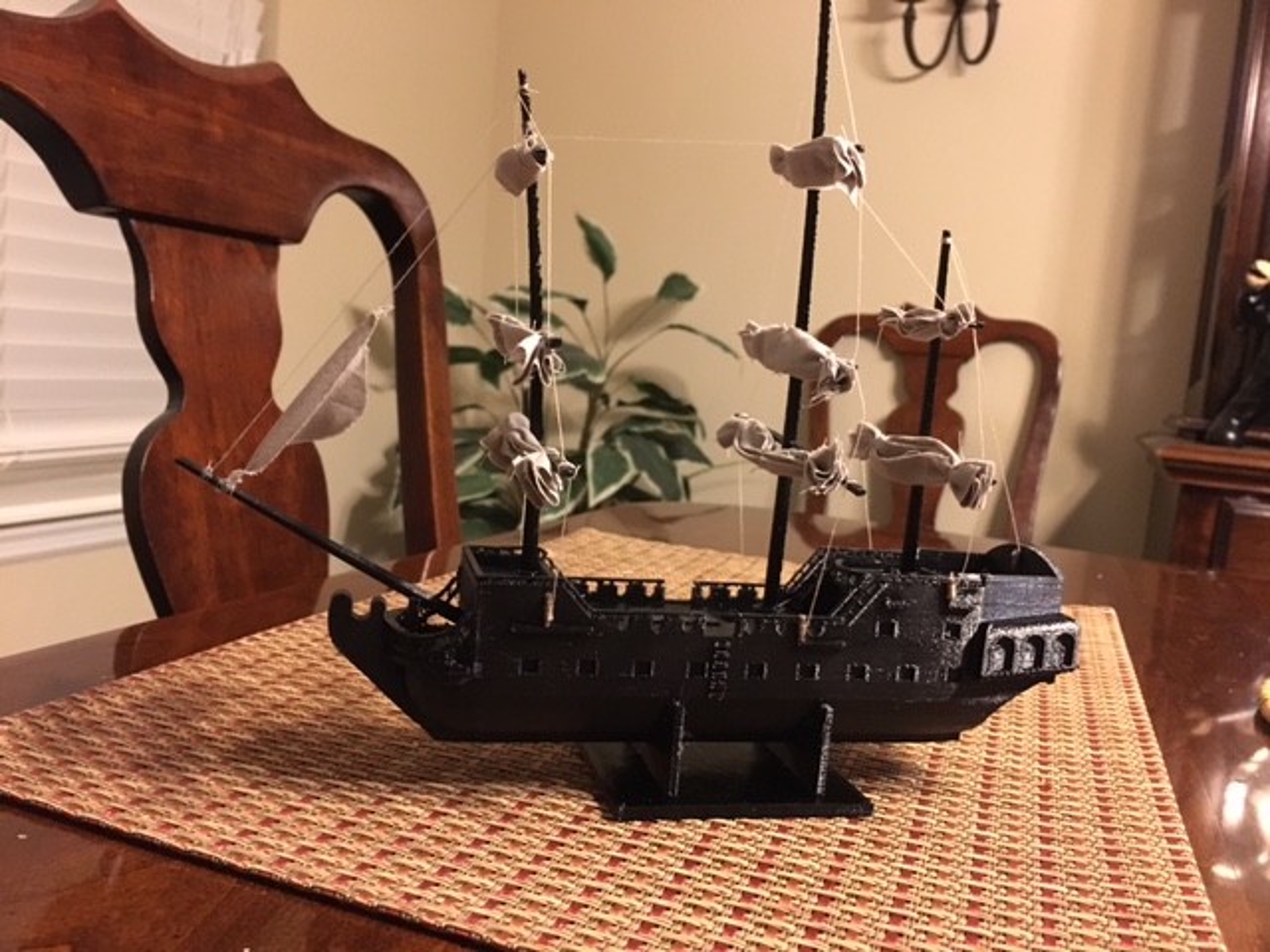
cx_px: 635
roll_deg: -4.3
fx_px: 1064
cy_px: 476
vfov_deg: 48.2
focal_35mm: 29
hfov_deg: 61.7
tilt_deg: -6.0
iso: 500
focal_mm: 4.15
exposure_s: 1/15
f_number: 2.2
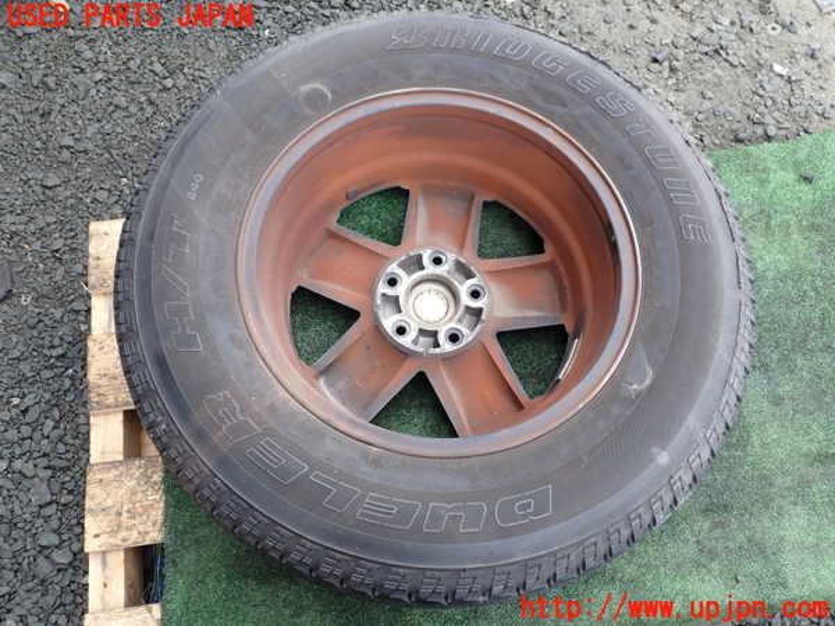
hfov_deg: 60.0
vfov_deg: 46.8
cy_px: 313
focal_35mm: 30
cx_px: 418
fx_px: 724
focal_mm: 5.4
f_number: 3.2
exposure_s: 1/100
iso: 100
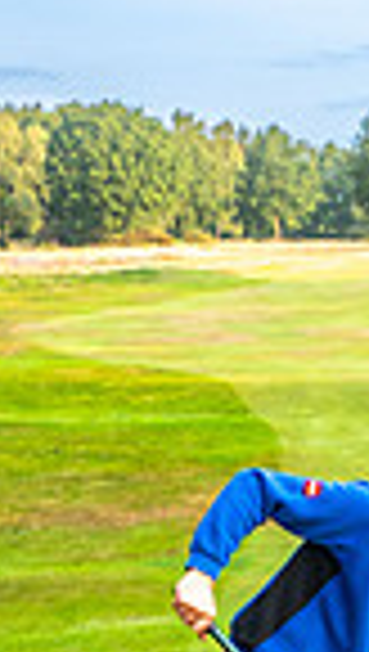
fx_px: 2287
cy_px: 798
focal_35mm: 132
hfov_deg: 8.0
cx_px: 1071
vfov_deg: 15.6
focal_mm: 31.5
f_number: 5.6
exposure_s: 1/500
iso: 400
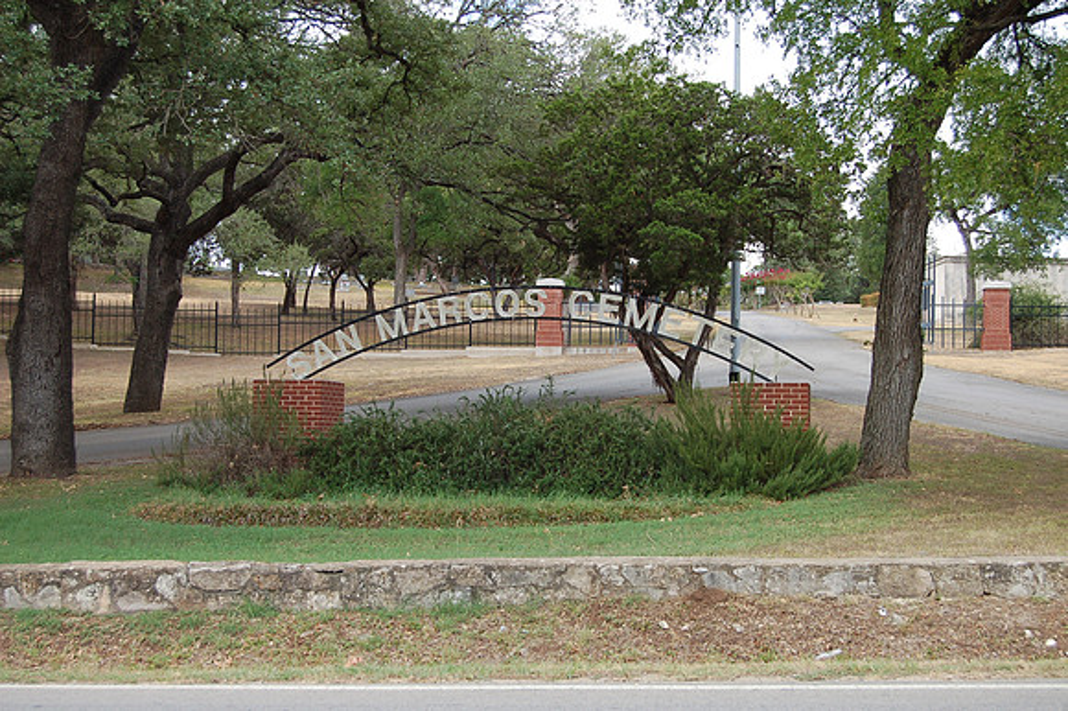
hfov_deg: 35.1
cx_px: 534
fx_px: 1690
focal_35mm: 57
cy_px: 356
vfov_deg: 23.8
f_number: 5.6
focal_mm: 38
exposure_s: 1/200
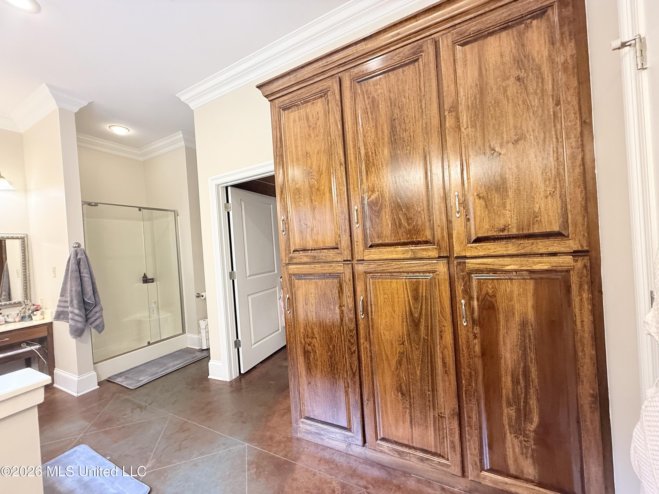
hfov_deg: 102.1
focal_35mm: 14
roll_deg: +3.6
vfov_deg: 85.7
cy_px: 247
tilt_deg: +1.2
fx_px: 267
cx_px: 330
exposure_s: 1/60
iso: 200
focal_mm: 2.22
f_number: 2.2
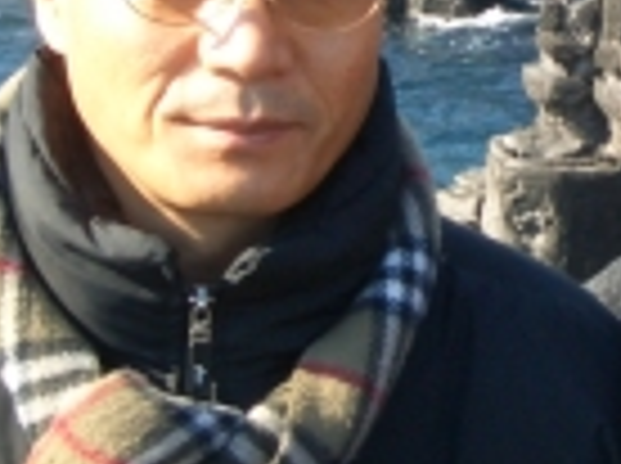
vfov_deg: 5.6
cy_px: -34
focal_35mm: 265
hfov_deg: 7.5
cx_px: 603
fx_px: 4746
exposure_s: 1/100
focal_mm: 10.2
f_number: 5.6
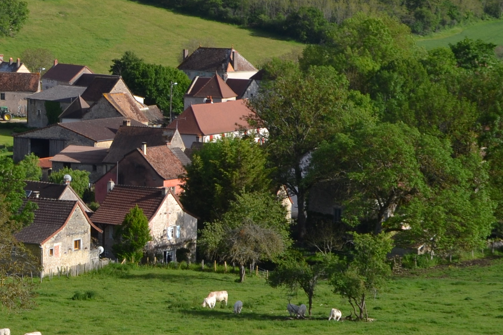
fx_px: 2200
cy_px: 186
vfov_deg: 8.7
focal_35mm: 158
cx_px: -102
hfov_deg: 12.7
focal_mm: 35
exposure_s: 1/250
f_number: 8
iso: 100
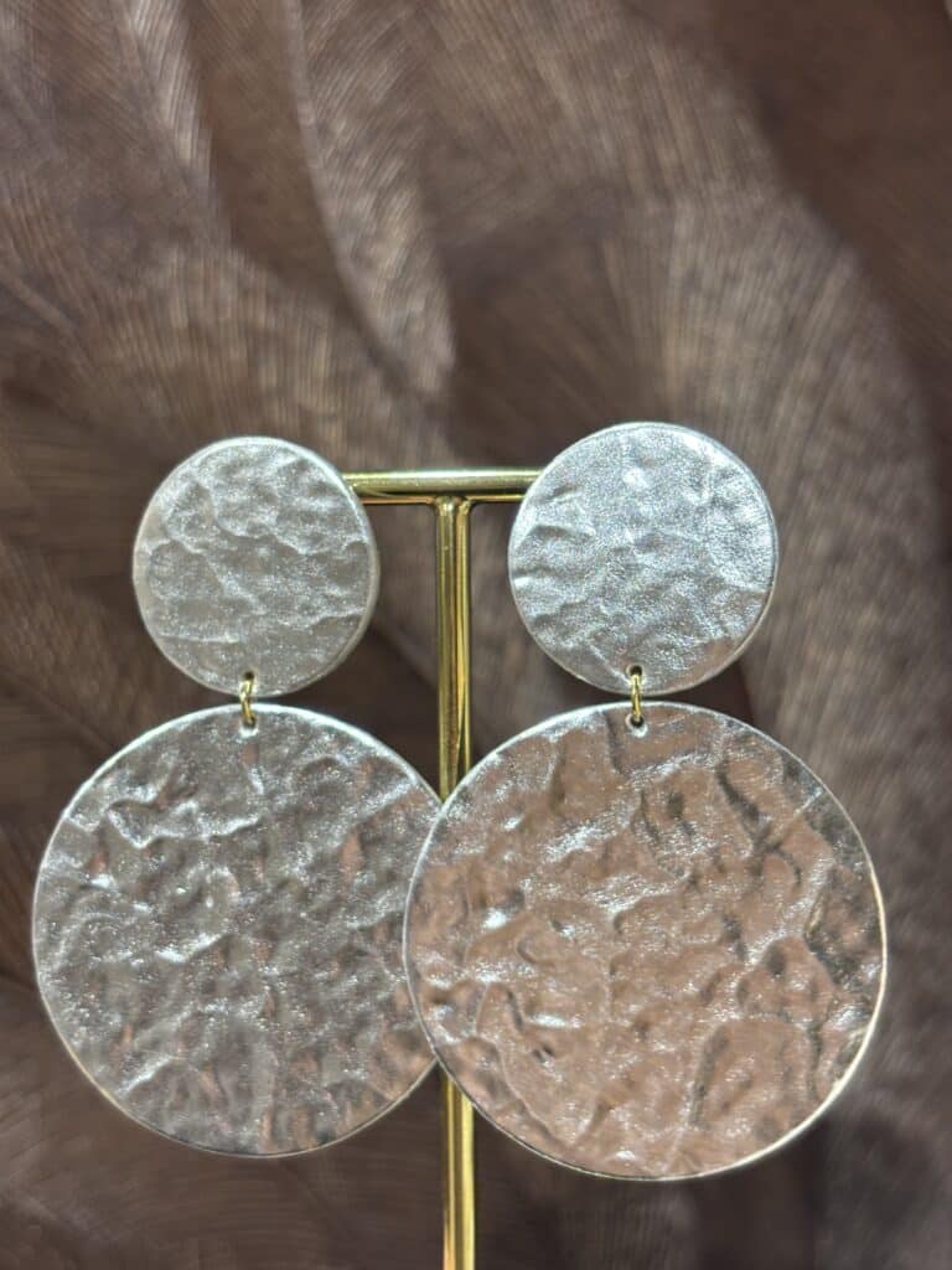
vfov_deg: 36.8
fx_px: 1907
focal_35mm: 52
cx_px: 476
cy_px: 635
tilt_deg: +0.2
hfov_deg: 28.0
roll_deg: -0.5
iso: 64
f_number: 1.6
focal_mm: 5.96
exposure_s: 1/100
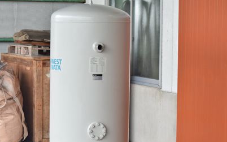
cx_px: 101
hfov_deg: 19.9
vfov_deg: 12.5
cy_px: 91
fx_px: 647
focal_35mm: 105
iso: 1250
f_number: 6.3
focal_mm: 55
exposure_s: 1/250
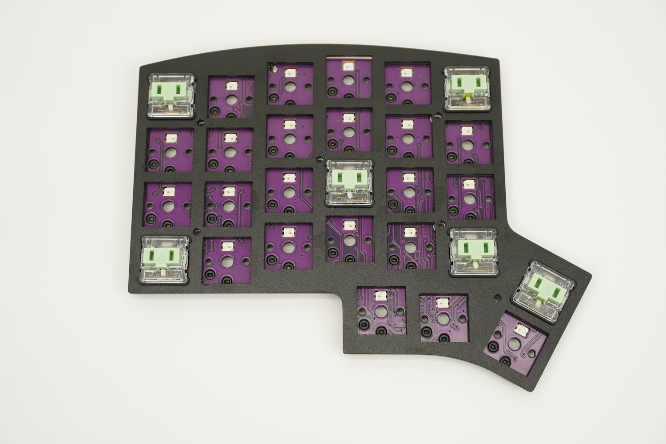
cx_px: 333
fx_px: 943
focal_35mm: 51
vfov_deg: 26.5
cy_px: 222
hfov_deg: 38.9
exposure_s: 1/125
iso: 160
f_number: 7.1
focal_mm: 34
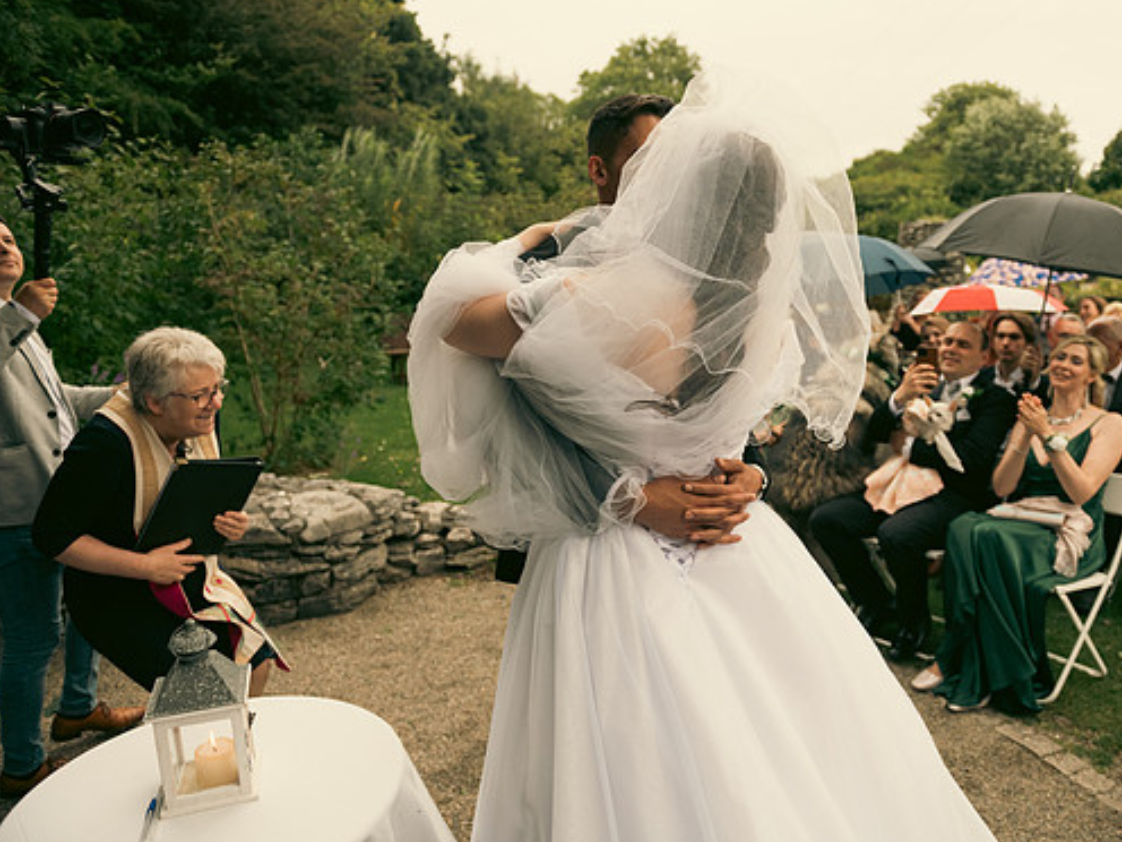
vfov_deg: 51.4
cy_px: 422
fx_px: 875
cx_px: 647
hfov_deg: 65.0
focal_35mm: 27
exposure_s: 1/640
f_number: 3.5
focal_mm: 24
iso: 320
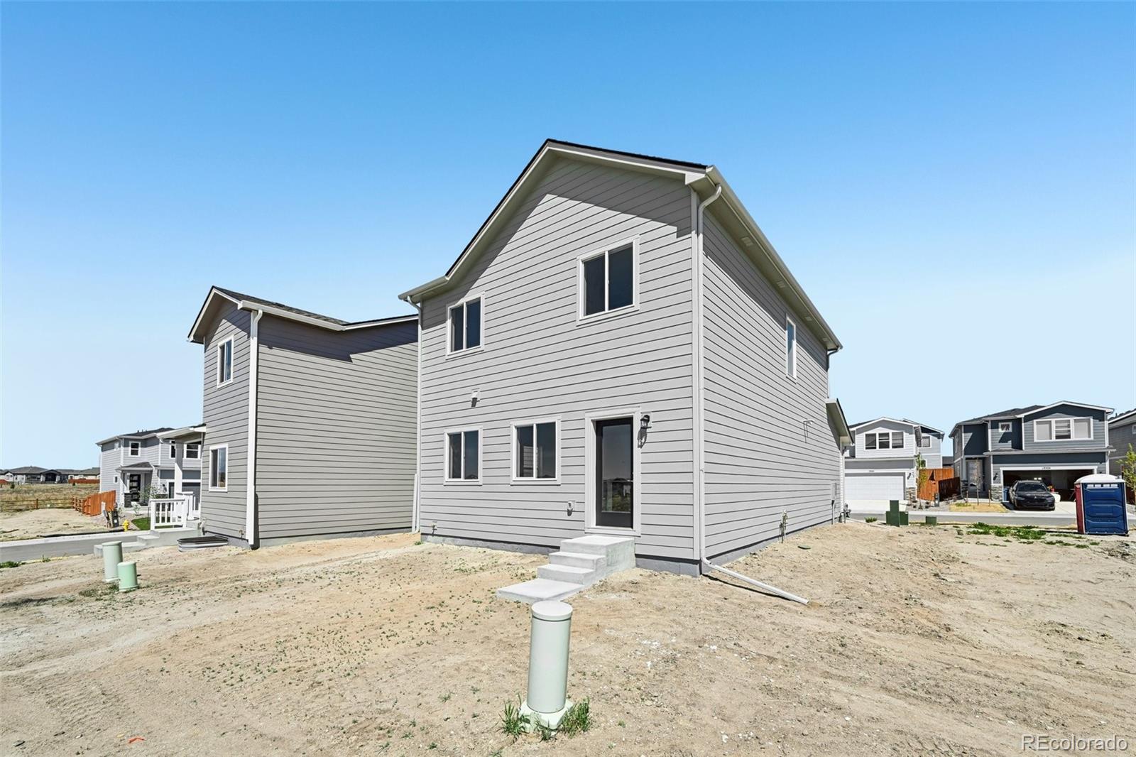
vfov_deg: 81.2
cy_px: 378
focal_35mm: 14
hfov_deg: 104.3
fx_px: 442
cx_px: 568
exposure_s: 1/100
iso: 64
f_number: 11
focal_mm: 14
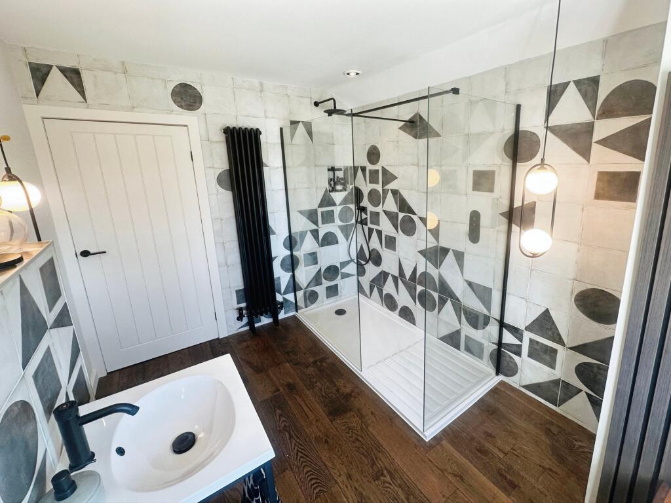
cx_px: 336
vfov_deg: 85.7
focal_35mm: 14
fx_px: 271
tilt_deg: -15.1
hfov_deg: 102.1
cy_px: 252
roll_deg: +0.8
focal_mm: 2.22
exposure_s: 1/100
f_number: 2.2
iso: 80
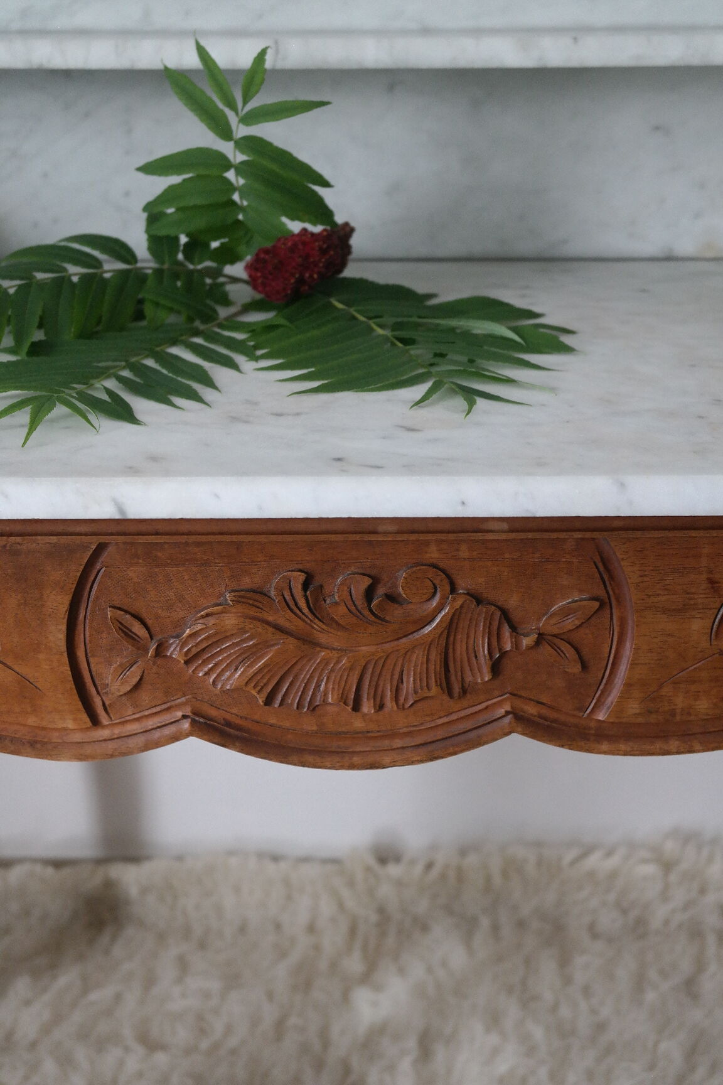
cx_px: 362
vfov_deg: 45.4
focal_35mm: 43
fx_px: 1295
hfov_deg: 31.2
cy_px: 542
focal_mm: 28
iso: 1600
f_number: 4
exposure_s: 1/50
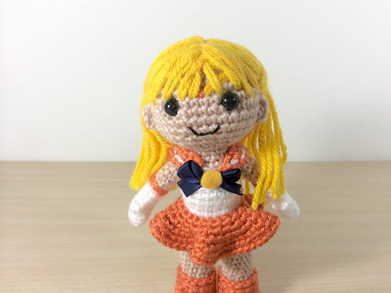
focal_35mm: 30
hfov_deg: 60.0
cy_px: 146
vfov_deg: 46.8
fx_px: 339
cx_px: 196
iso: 64
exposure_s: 1/100
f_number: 2.2
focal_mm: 4.12
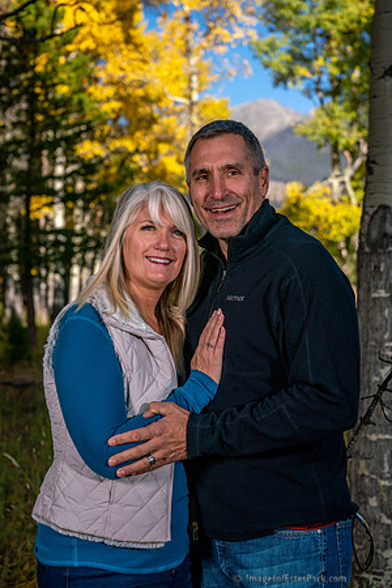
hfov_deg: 19.5
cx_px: 196
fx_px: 1143
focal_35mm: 70
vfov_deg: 28.8
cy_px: 294
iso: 160
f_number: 5
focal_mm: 70
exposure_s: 1/1000
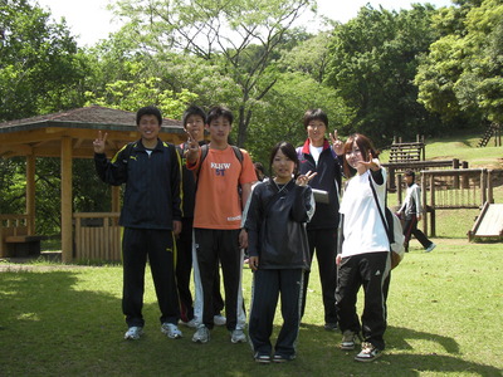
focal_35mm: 48
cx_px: 252
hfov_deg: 39.7
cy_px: 188
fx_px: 697
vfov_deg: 30.3
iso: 50
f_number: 3.5
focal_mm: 8
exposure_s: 1/253
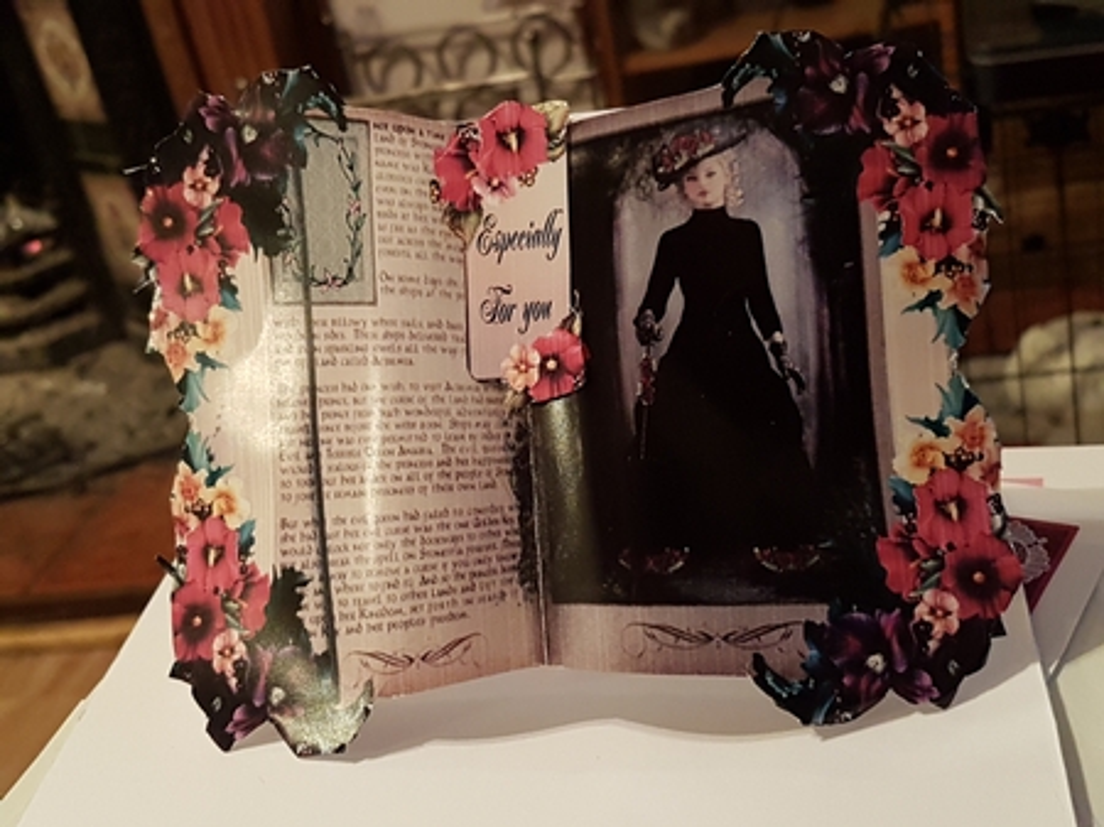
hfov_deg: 67.3
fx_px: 829
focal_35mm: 26
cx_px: 552
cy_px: 414
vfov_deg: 53.0
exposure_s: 1/20
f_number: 1.7
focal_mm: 4.2
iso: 250
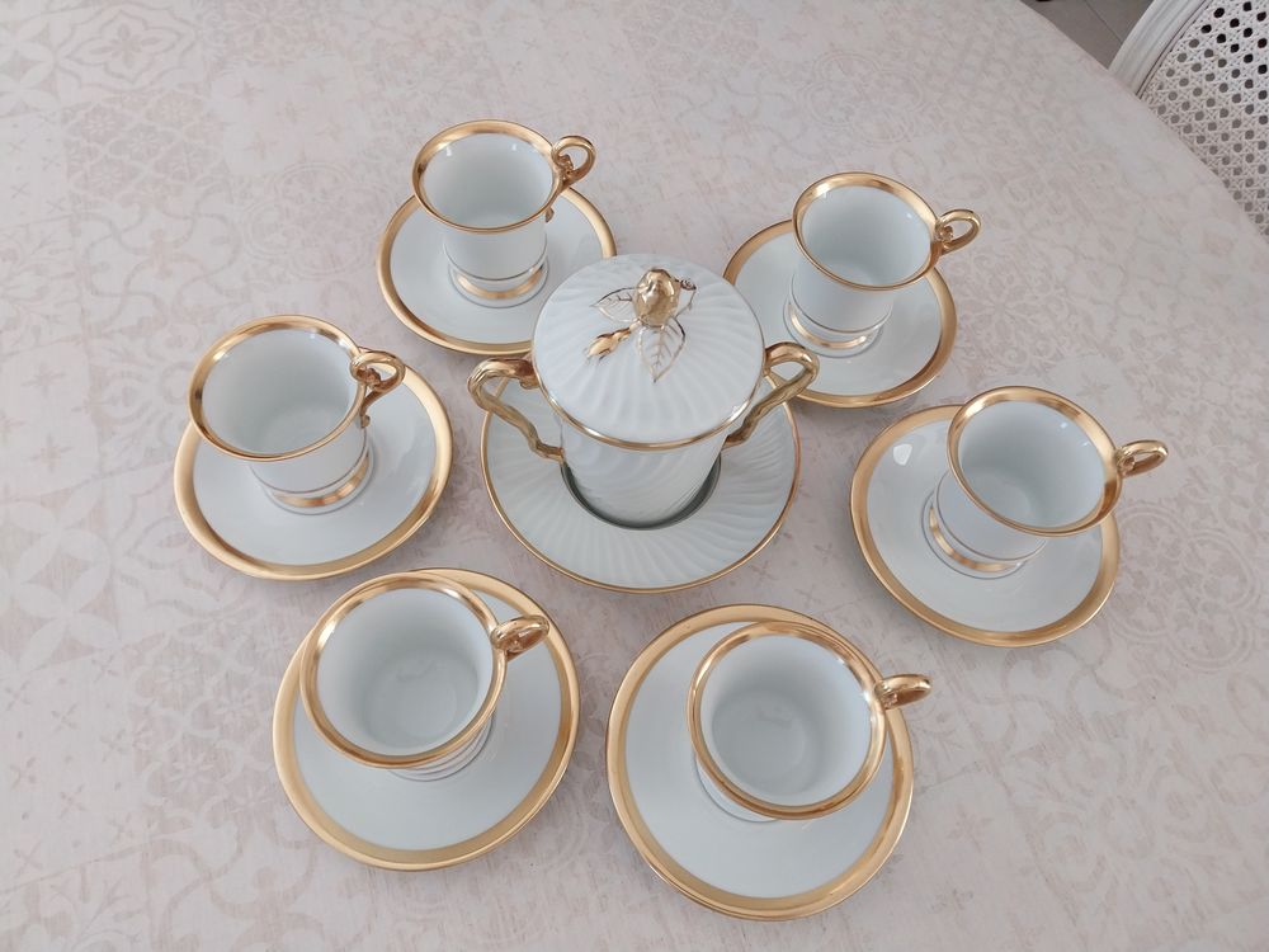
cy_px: 476
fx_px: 953
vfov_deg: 53.1
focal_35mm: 26
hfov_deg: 67.3
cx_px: 634
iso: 125
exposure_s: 1/50
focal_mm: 4
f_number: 1.8
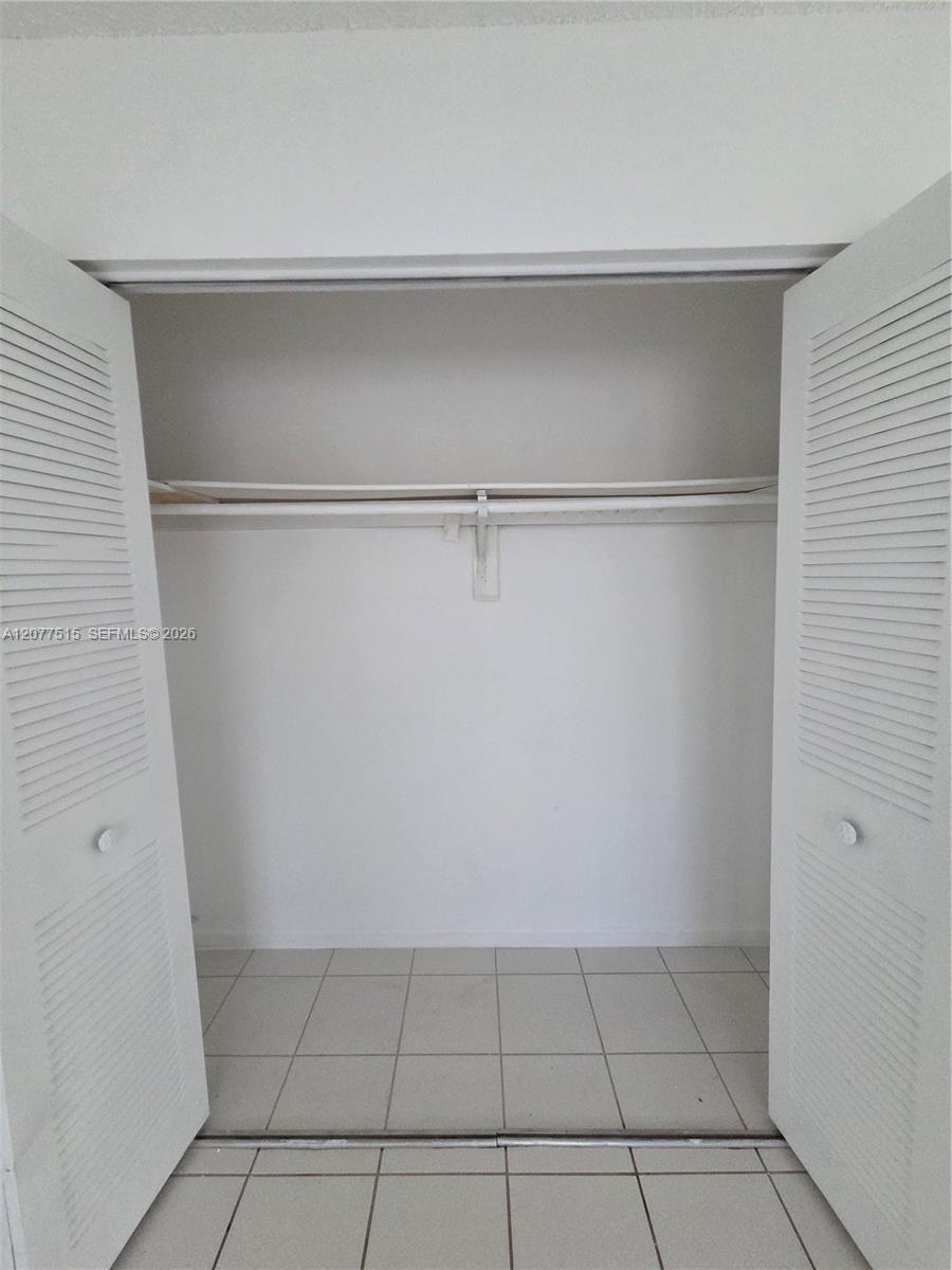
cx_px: 476
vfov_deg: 106.2
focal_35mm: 13
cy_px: 635
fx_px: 477
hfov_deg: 89.9
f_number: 2.2
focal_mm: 2.2
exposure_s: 1/60
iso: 800
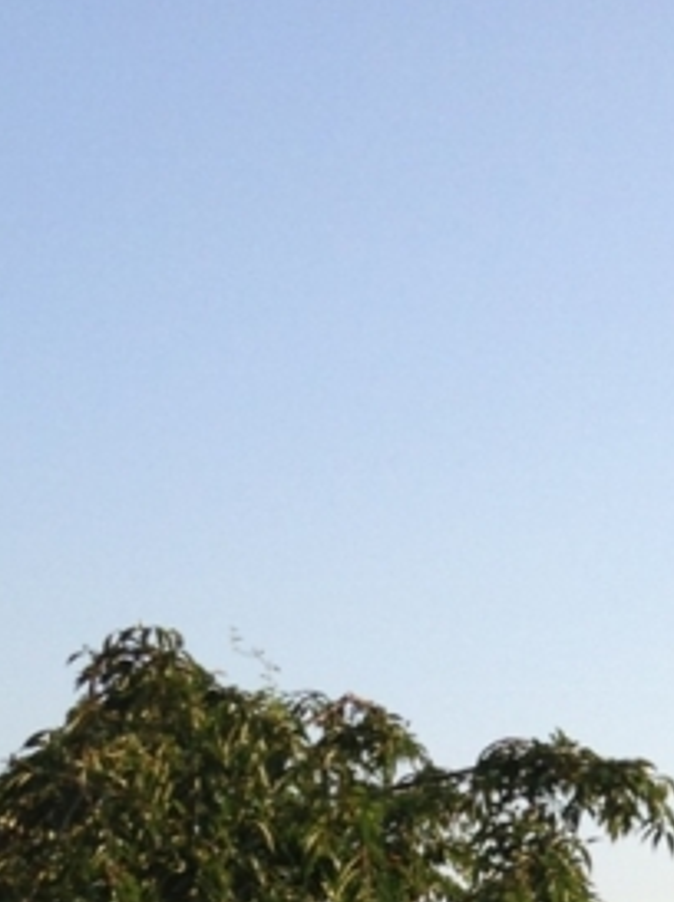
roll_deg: -3.5
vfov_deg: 14.0
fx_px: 3227
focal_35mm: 124
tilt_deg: -10.4
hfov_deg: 11.7
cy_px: 1678
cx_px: 803
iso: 50
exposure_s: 1/713
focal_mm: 4.12
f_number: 2.4
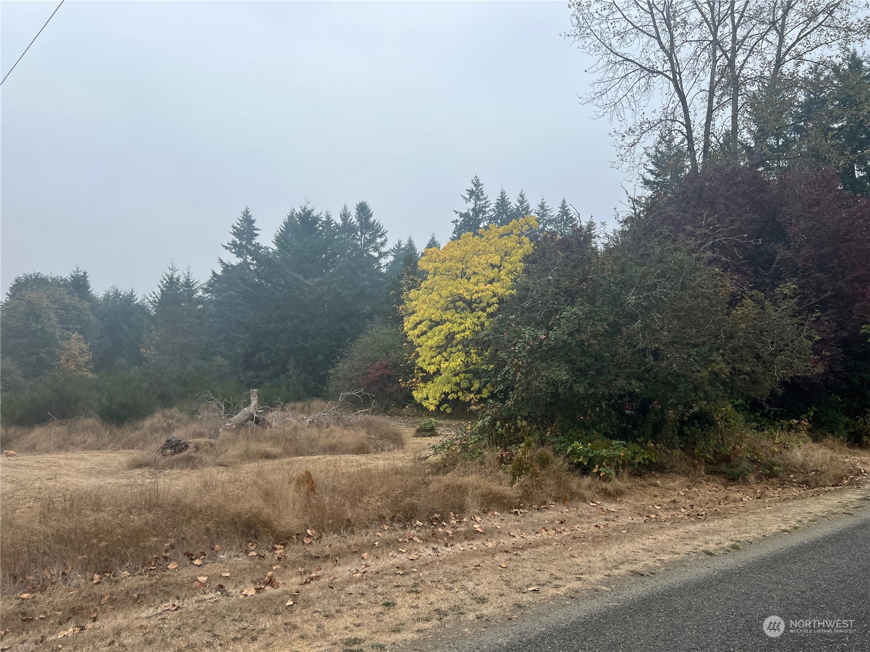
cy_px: 326
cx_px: 435
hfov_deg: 67.3
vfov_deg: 53.1
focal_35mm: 26
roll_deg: +0.3
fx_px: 653
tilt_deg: +4.2
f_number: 1.5
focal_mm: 5.7
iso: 50
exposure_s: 1/1395
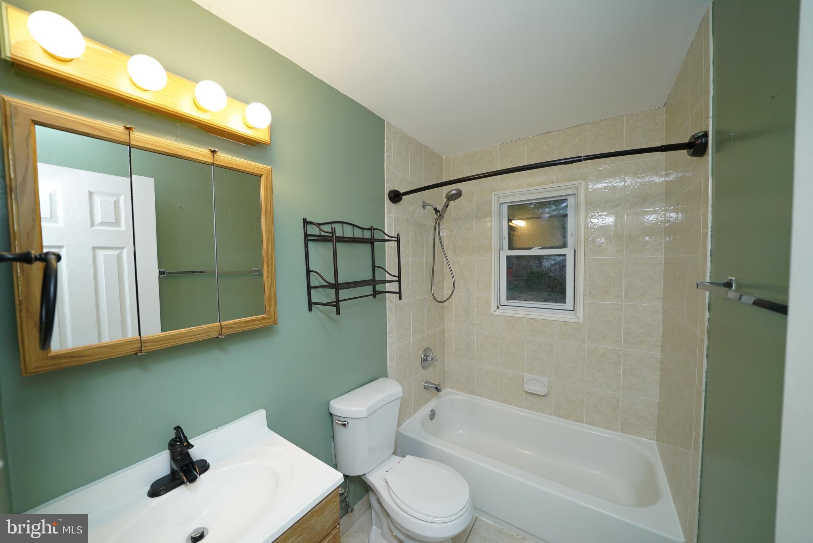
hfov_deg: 112.6
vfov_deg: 90.1
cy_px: 272
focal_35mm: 12
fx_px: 271
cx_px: 406
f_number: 4
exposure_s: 1/160
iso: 800
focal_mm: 12
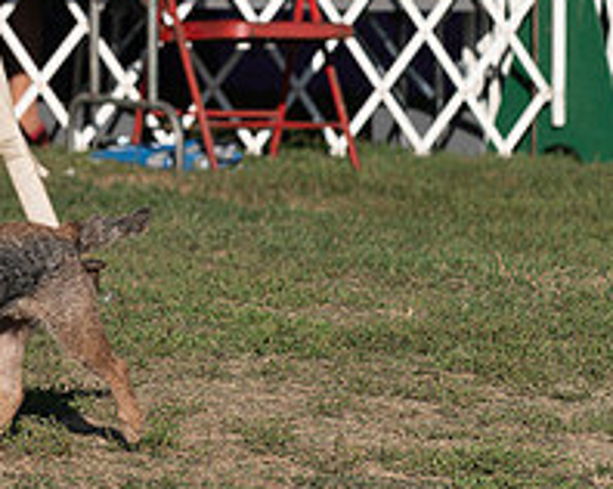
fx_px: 6797
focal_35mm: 375
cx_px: -169
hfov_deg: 5.1
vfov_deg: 4.1
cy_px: -68
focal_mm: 117
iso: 100
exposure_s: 1/1250
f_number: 4.5
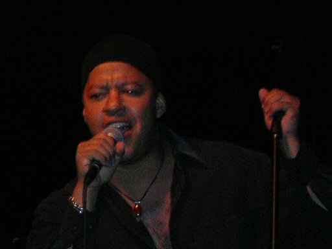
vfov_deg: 13.7
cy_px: 124
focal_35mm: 108
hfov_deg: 18.2
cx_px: 166
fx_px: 1036
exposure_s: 1/60.1
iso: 200
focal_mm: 14.1
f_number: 4.7
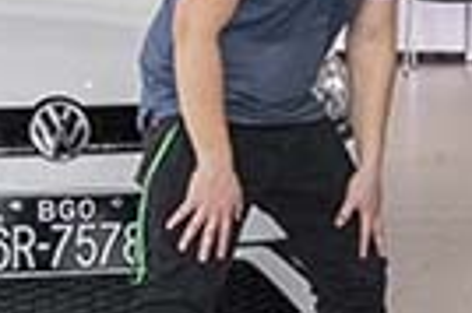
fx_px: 3575
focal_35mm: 273
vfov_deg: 4.9
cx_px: 655
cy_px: -390
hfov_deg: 7.5
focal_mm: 38
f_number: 11
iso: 1250
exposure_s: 1/250
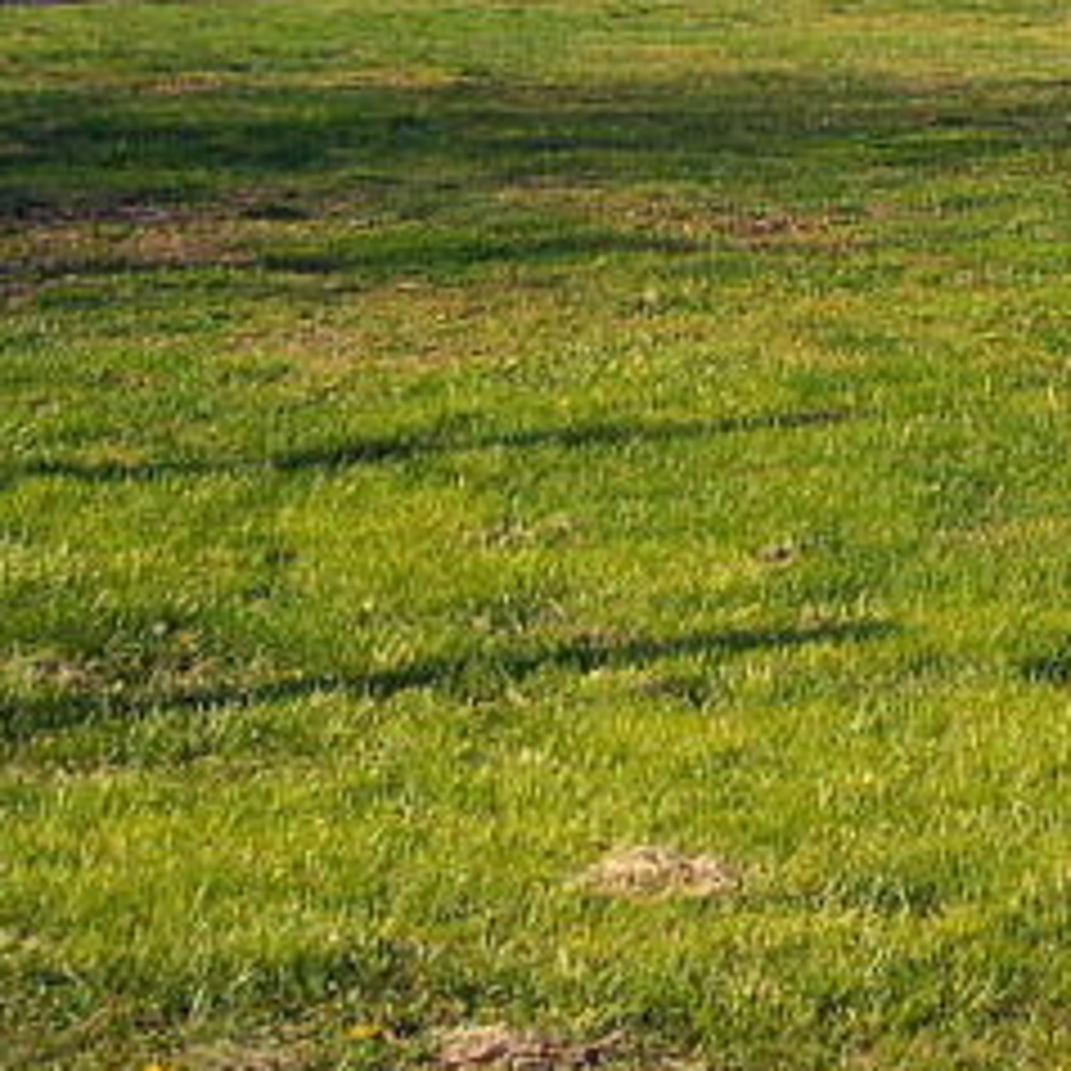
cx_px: 1116
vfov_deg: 16.1
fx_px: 3640
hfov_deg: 16.3
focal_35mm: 104
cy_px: -212
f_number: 5.6
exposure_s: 1/284
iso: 64
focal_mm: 5.7
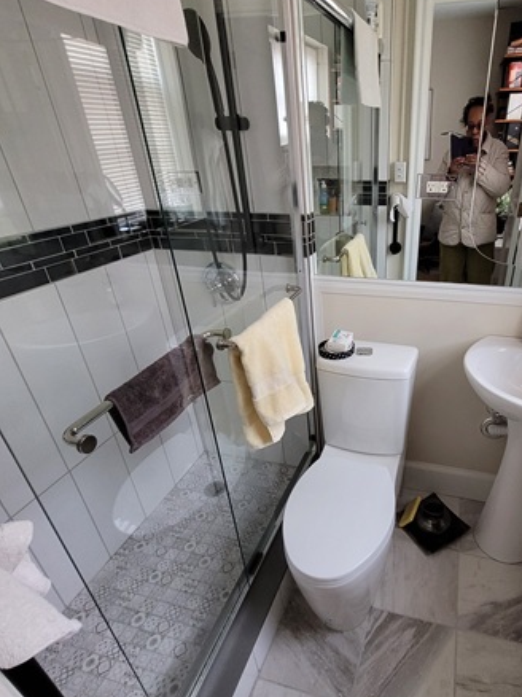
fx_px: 382
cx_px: 353
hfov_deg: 66.5
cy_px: 358
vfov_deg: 84.7
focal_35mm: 19
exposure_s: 1/40
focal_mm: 1.74
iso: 320
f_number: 2.2
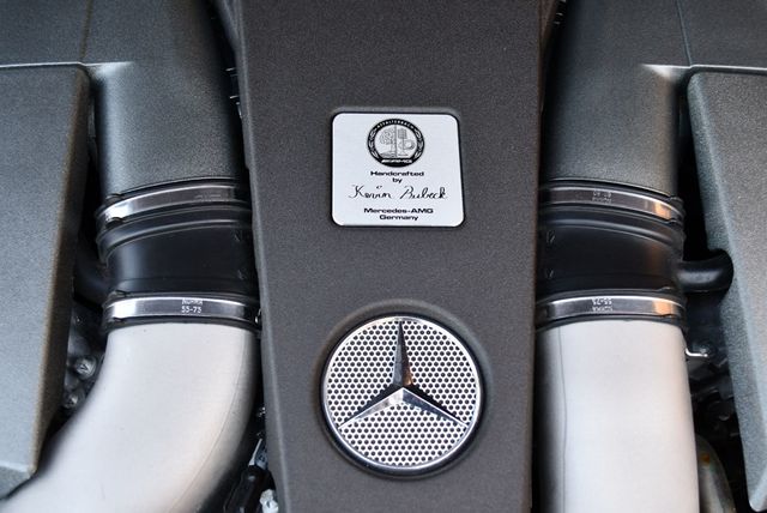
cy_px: 256
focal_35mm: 44
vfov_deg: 30.6
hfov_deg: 44.5
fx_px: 938
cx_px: 384
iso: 560
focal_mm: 22
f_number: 4
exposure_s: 1/250
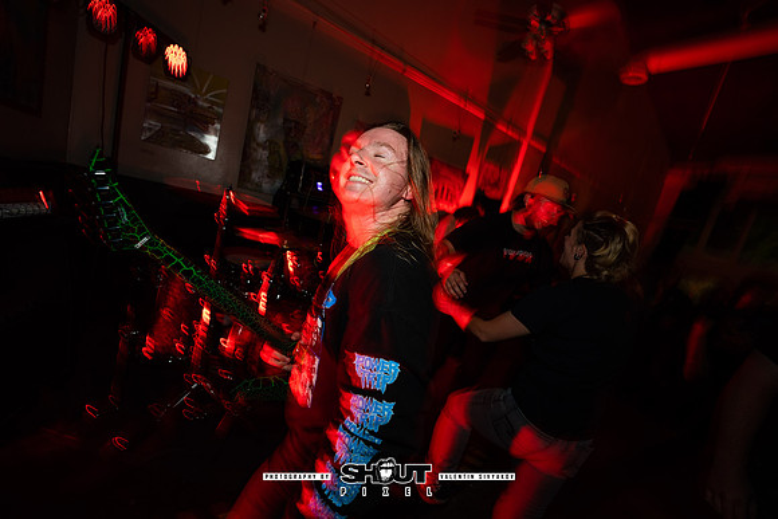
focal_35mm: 14
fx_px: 303
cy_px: 260
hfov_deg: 104.2
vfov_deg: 81.2
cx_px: 389
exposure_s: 1/13
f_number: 2.8
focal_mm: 14
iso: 800
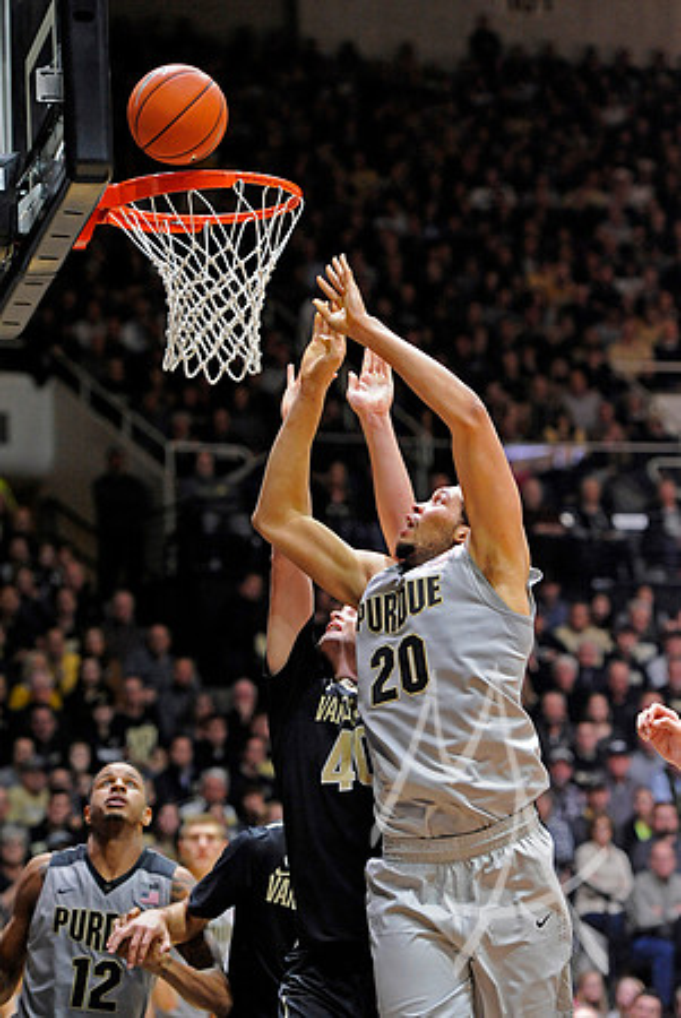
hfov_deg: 11.4
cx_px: 340
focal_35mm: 120
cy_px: 509
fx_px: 3397
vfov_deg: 17.0
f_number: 3.5
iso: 4000
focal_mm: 120
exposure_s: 1/1000
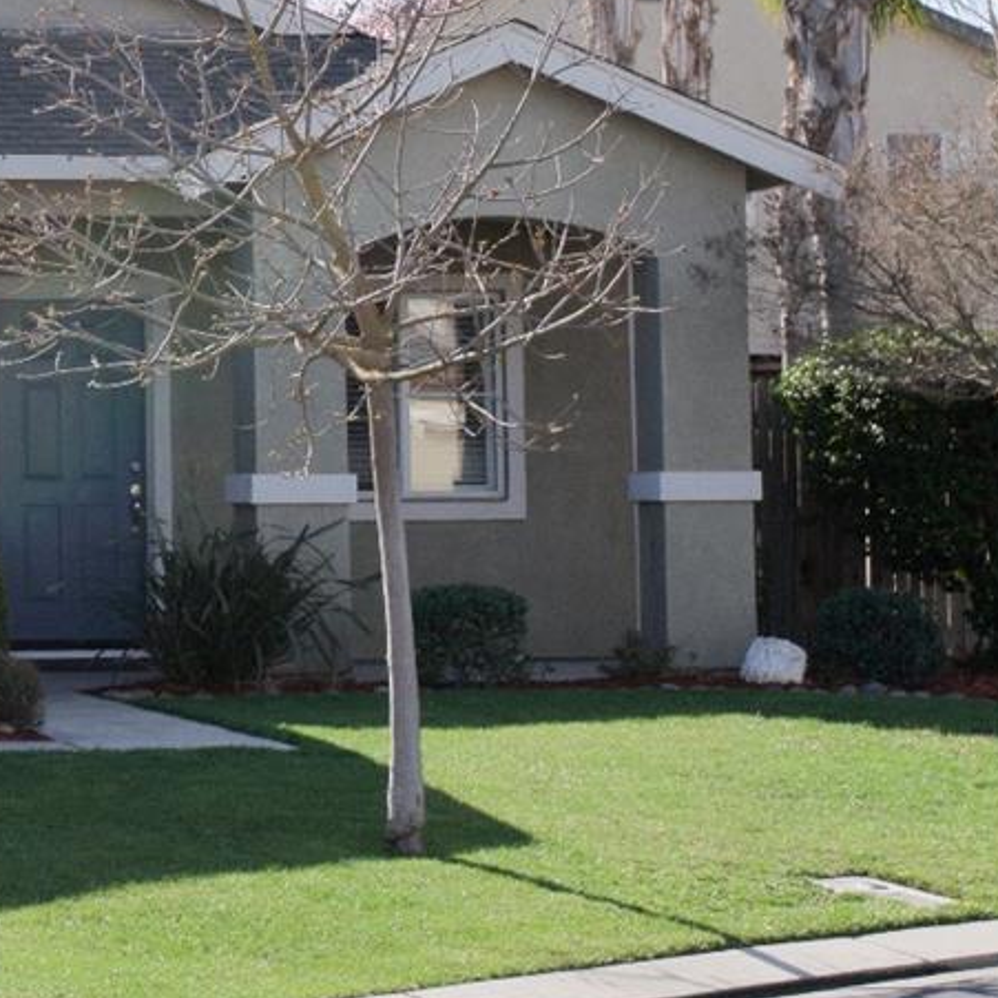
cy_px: 20
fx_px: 4841
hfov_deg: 11.6
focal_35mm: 148
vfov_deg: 11.7
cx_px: -144
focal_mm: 35
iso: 100
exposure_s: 1/200
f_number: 11
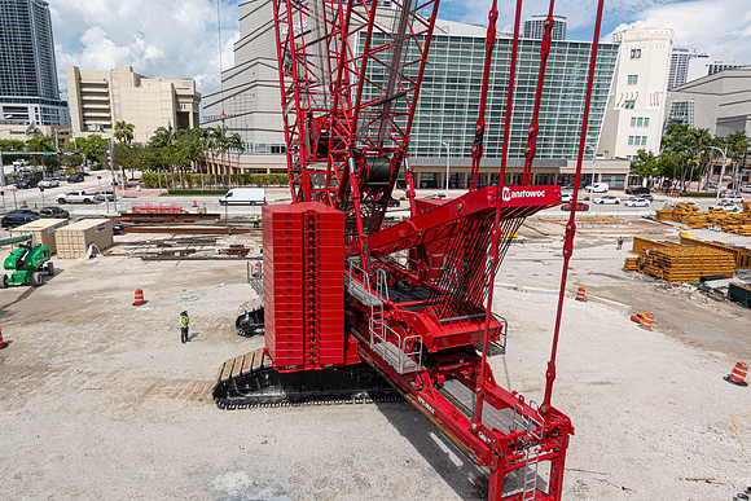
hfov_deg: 73.7
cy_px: 250
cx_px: 376
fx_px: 501
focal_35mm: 24
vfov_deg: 53.2
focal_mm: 8.8
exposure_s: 1/160
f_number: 4.5
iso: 125
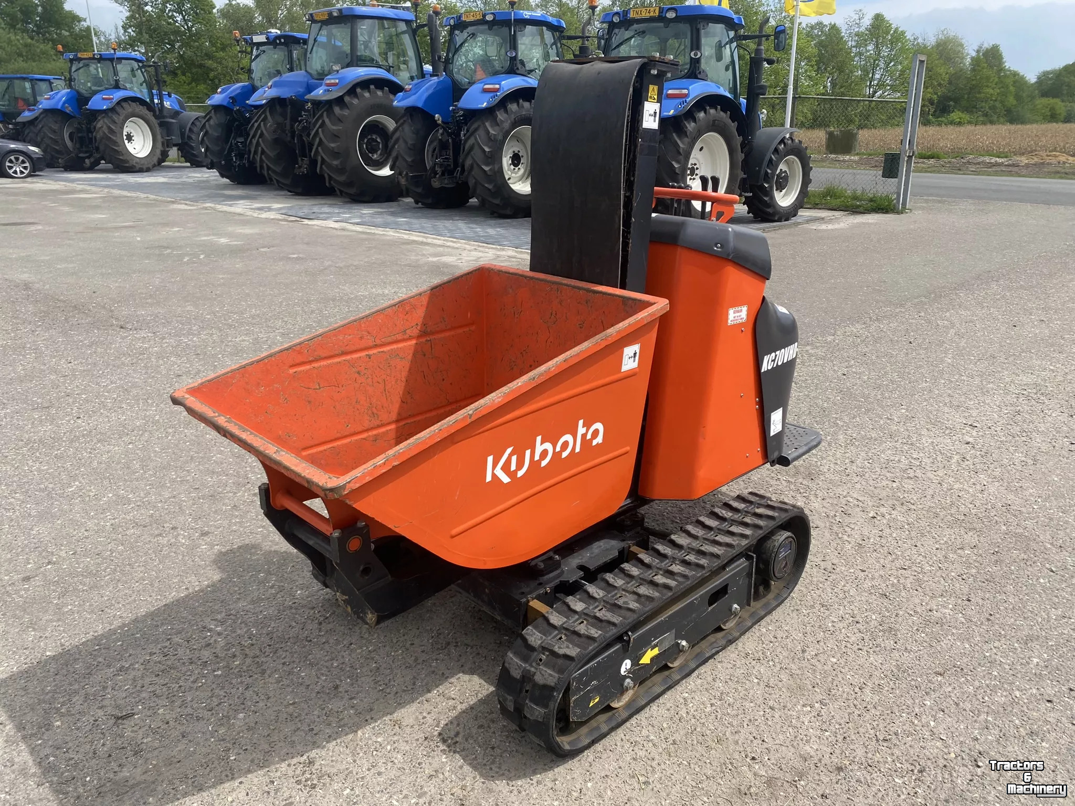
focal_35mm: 26
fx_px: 807
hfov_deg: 67.3
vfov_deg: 53.1
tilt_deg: -19.2
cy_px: 403
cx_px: 538
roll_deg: -1.2
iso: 32
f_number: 1.8
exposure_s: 1/1779
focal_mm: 4.25
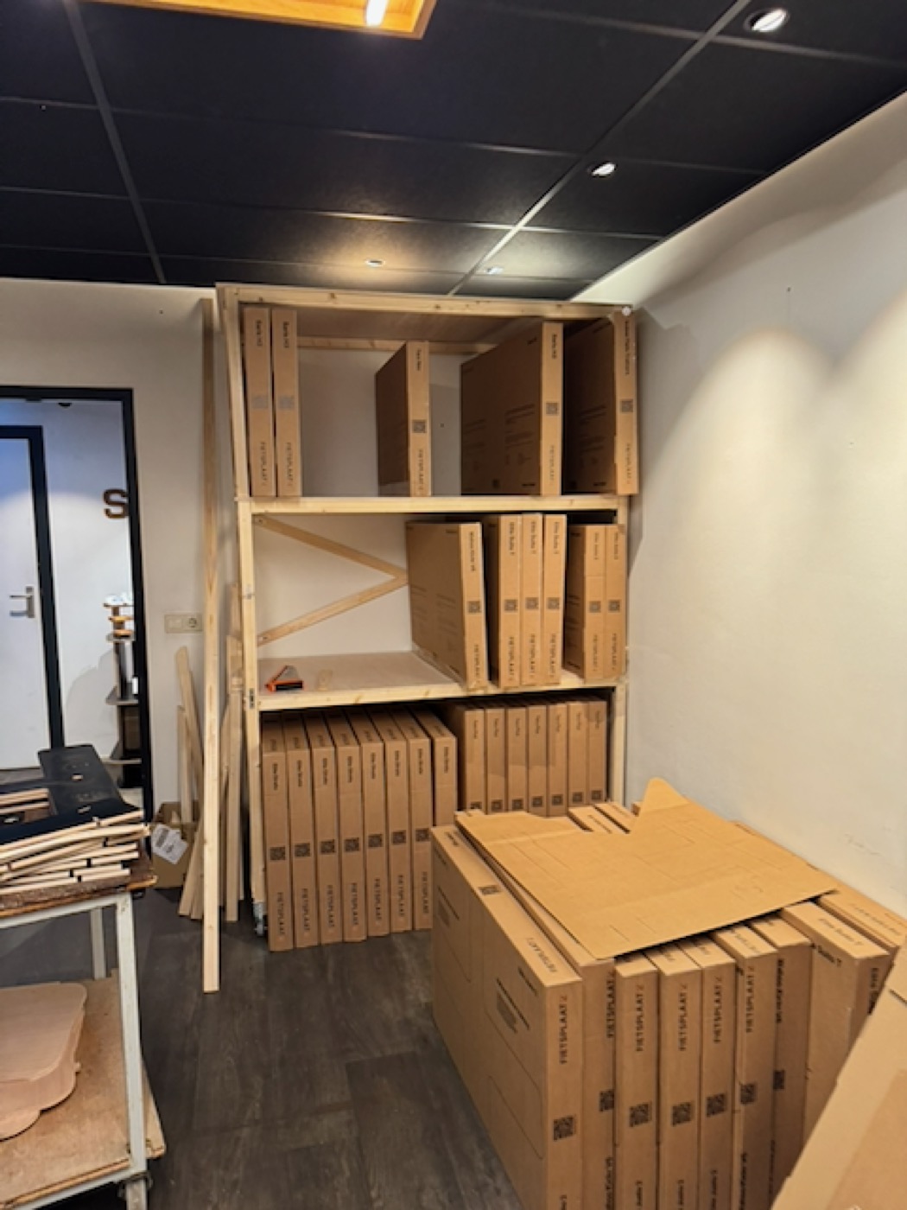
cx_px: 454
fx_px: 838
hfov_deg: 56.8
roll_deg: +0.2
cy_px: 605
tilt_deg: -8.9
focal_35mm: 24
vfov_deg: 71.6
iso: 320
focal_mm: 6.76
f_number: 1.78
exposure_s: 1/50
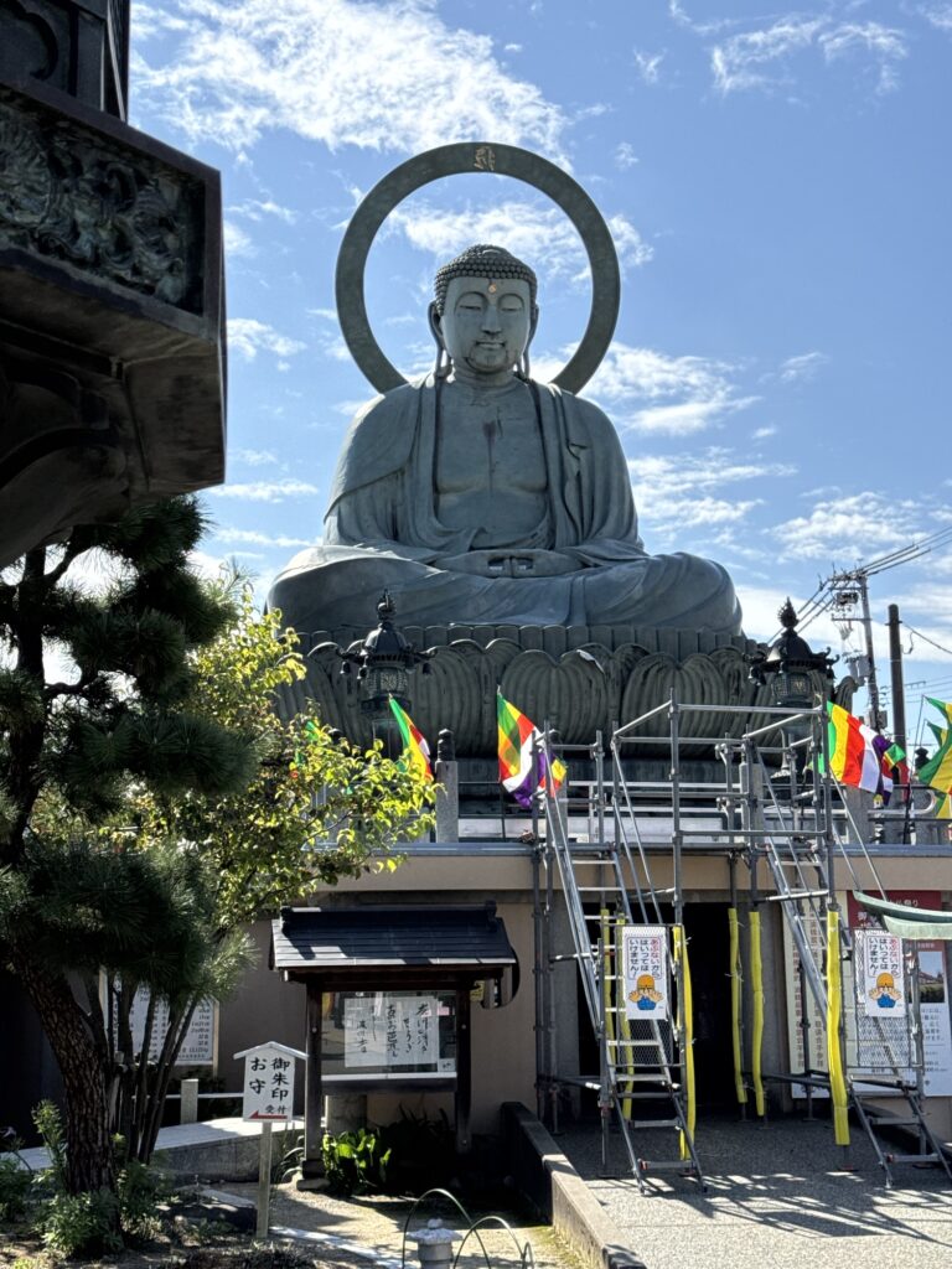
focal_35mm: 48
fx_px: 1760
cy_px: 634
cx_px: 476
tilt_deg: +10.5
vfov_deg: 39.7
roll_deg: +0.9
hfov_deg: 30.3
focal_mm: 6.76
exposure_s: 1/6410
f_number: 1.78
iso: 64
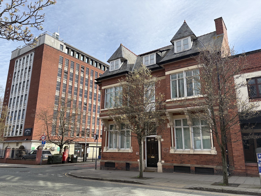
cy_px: 98
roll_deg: +0.2
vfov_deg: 53.1
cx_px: 130
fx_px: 196
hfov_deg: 67.3
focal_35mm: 26
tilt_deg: +15.2
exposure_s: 1/1953
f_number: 1.6
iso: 50
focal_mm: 5.96
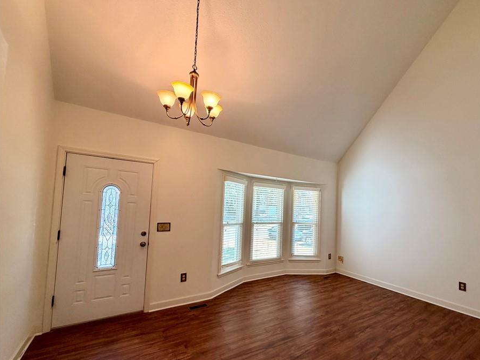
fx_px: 222
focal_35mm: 16
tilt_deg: +3.0
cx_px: 272
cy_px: 197
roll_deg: -1.4
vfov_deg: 77.9
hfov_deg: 93.9
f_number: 2.2
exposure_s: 1/120
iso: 320
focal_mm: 2.22
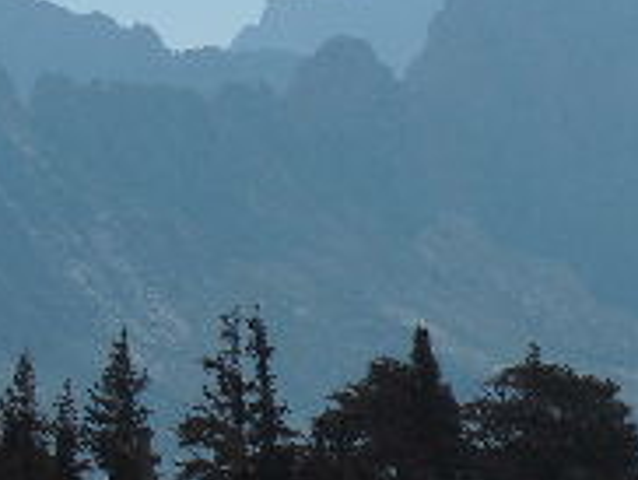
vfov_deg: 3.5
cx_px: 673
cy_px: 110
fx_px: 7751
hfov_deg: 4.7
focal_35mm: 420
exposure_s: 1/640
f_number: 10
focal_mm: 17.7
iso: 125
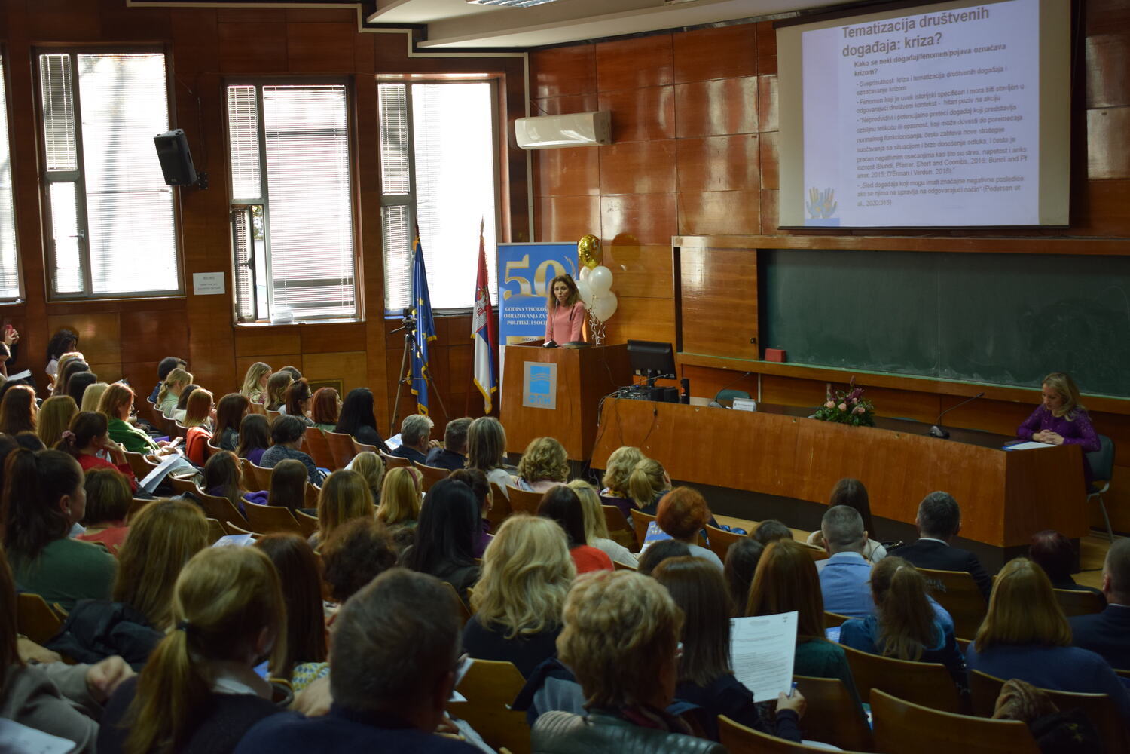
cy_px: 377
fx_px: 1507
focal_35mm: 48
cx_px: 565
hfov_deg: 41.1
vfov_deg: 28.1
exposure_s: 1/60
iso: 640
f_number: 4.5
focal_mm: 32
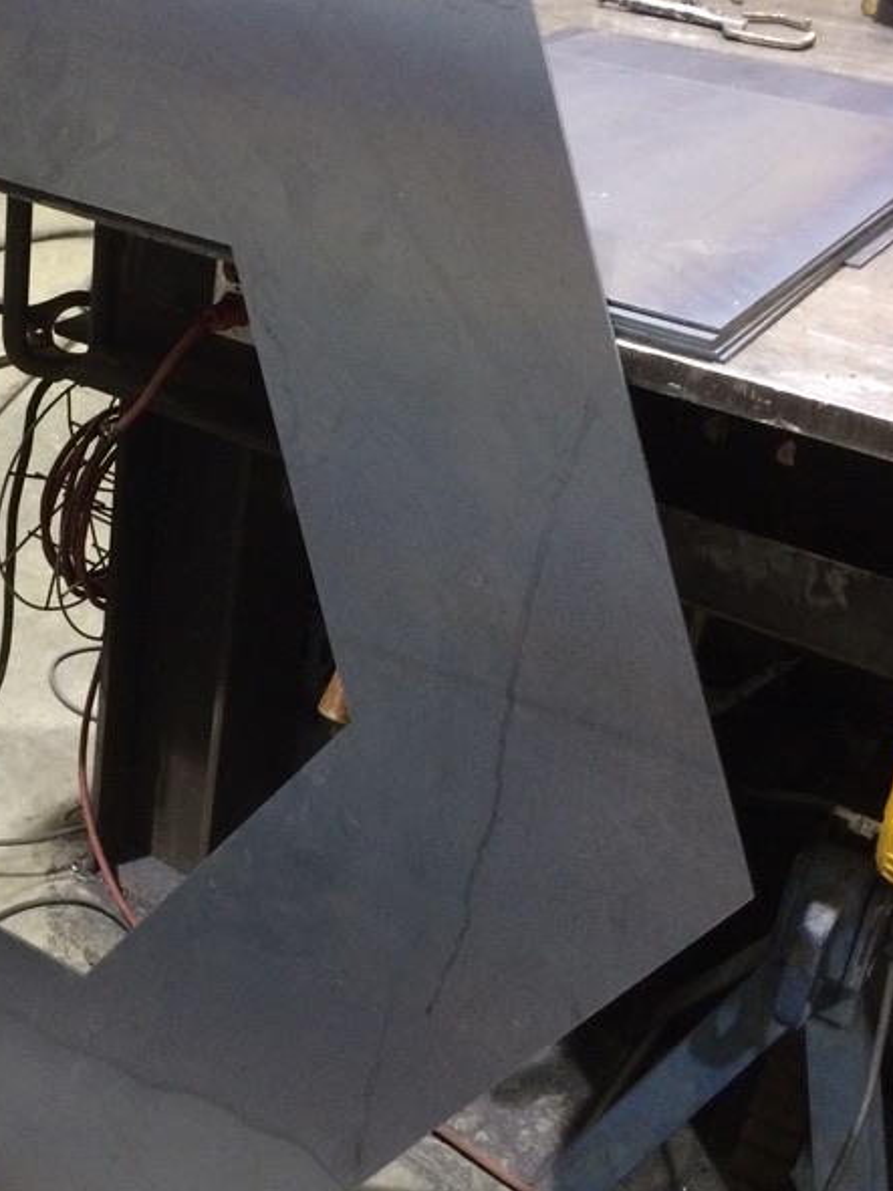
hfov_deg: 27.3
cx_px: 135
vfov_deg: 36.8
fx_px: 1789
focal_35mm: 52
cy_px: 530
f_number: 2.2
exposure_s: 1/24
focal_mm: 4.12
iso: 320
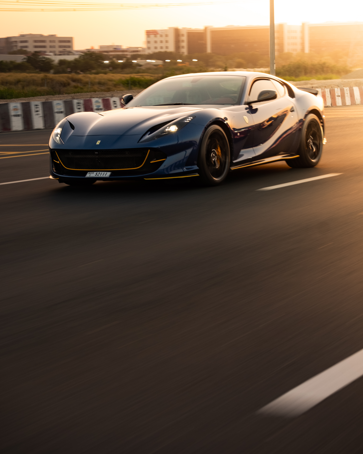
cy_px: 183
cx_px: 182
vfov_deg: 22.4
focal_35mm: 85
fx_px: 1141
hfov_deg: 18.1
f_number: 7.1
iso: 500
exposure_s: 1/60
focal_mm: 50
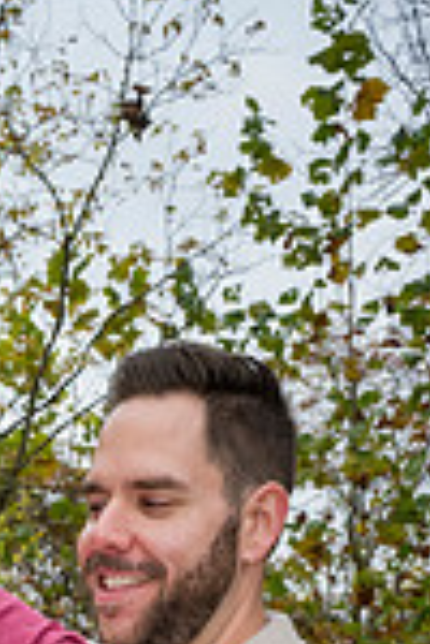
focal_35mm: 87
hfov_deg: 14.7
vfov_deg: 20.3
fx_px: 1559
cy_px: 949
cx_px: -198
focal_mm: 29
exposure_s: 1/200
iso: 400
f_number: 11
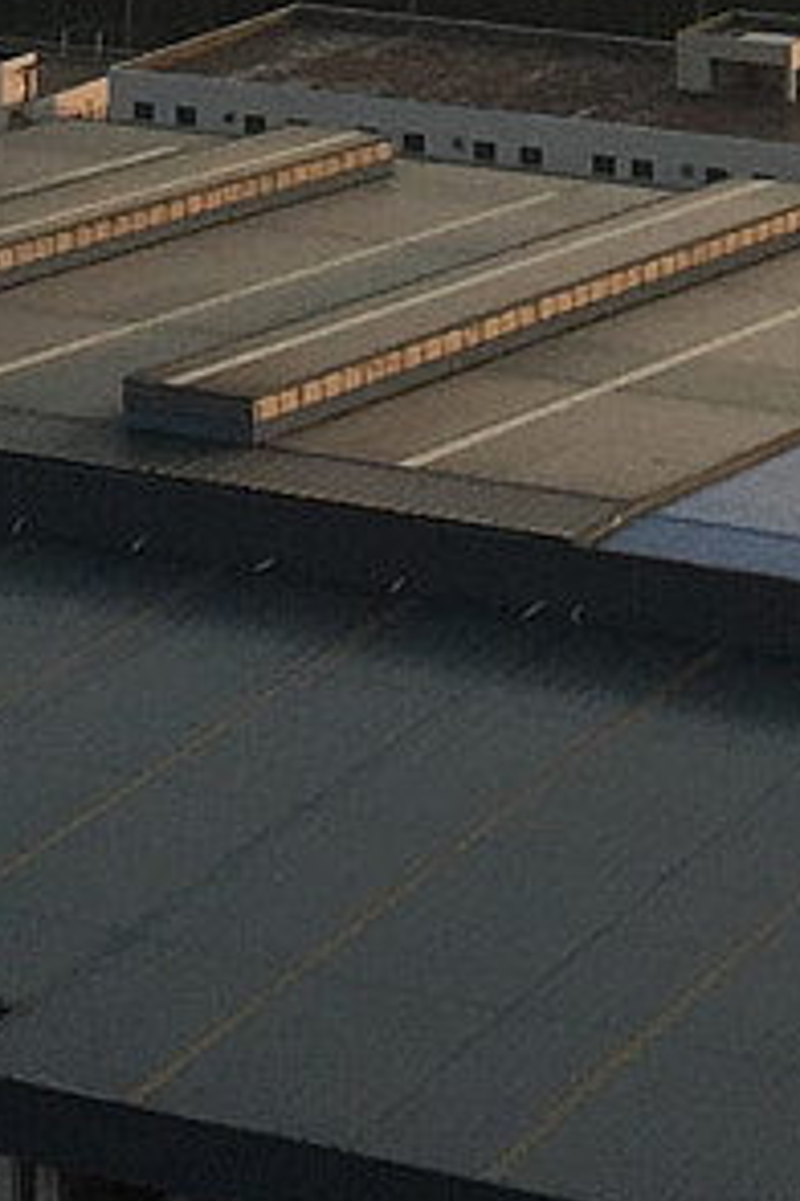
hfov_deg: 8.3
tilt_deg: +0.2
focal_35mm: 164
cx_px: 41
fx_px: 5466
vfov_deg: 11.7
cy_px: -911
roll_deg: -1.0
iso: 32
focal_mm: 4.15
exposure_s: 1/942
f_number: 2.2
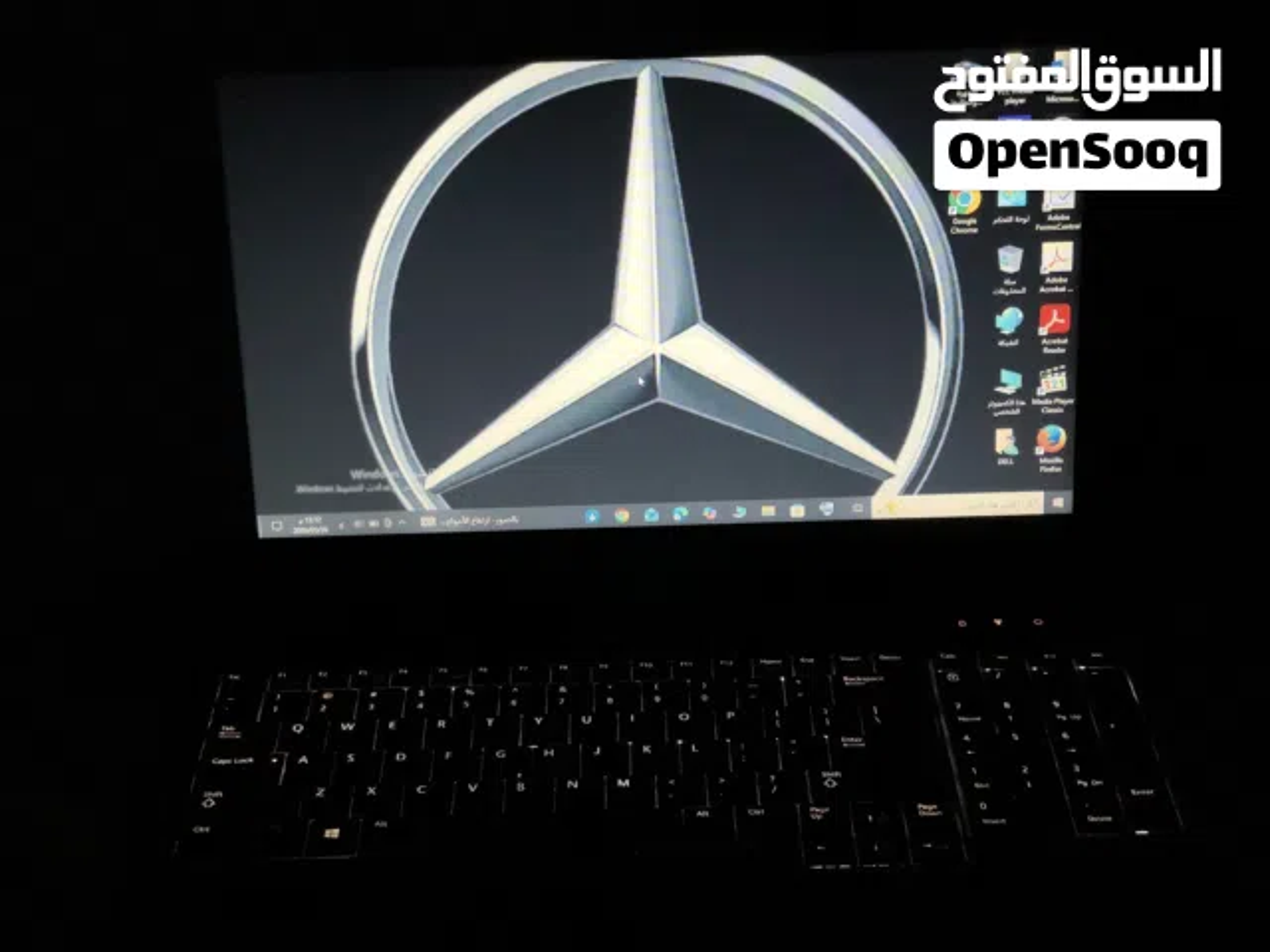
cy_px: 476
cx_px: 635
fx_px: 1908
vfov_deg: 28.0
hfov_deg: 36.8
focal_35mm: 52
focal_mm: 6
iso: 80
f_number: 2.4
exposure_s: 1/50
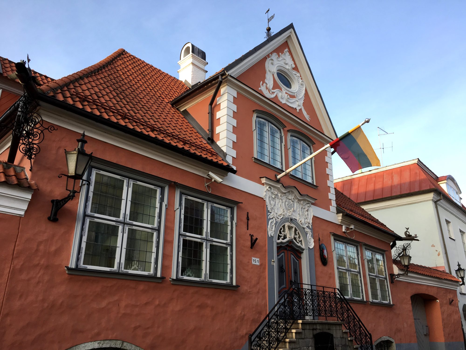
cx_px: 233
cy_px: 175
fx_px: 390
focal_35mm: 29
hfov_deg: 61.7
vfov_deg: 48.2
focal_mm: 4.15
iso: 25
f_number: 2.2
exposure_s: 1/204
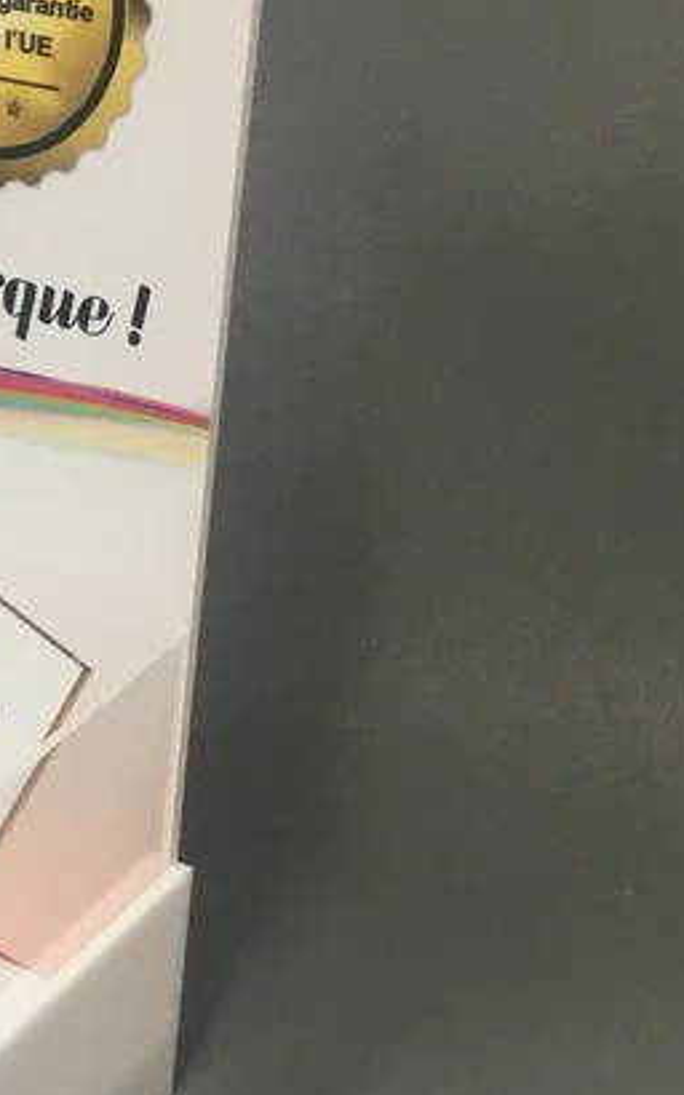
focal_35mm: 90
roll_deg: +1.5
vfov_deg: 23.0
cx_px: -518
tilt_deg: -27.0
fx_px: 2686
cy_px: 622
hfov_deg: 13.2
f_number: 2.2
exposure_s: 1/33
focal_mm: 4.15
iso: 40
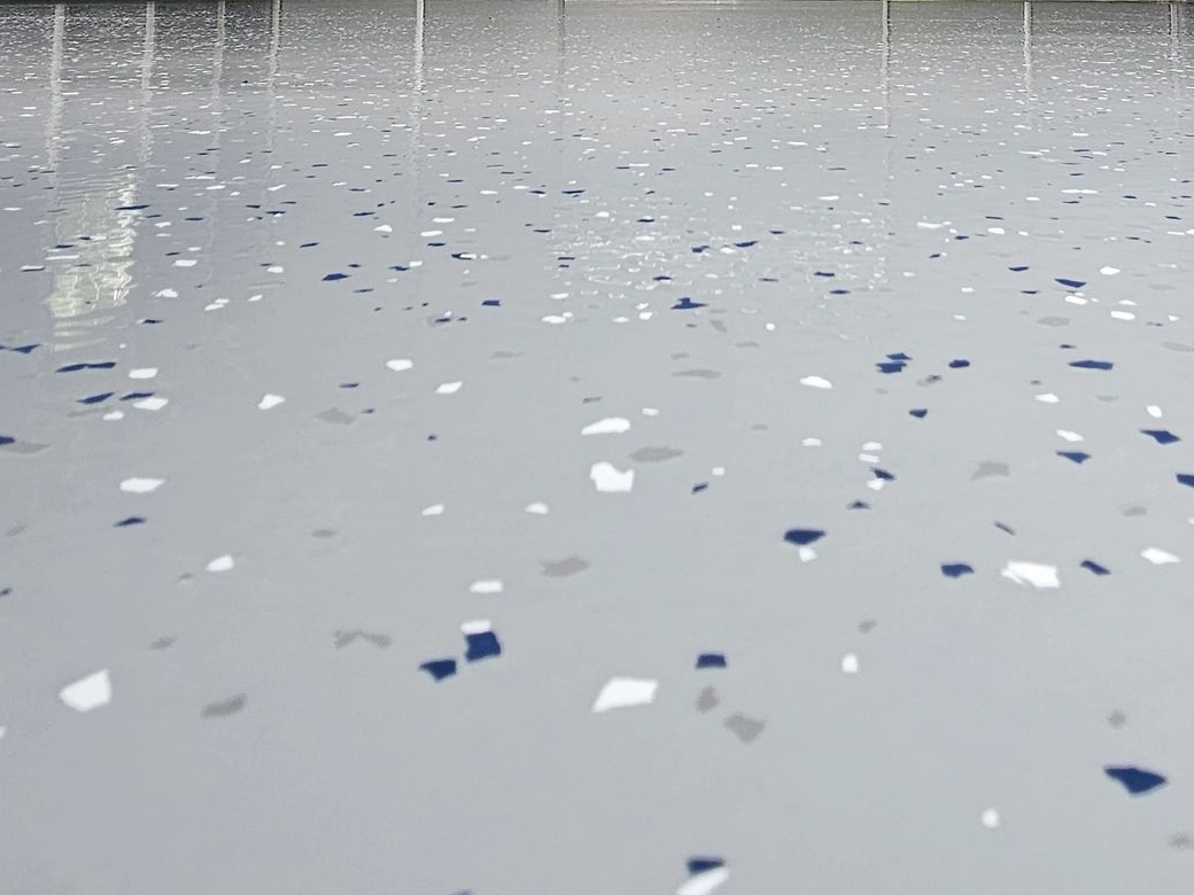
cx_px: 782
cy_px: -59
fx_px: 1104
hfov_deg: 55.8
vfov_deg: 37.8
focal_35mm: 32
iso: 160
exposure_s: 1/207
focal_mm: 2.2
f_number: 2.2
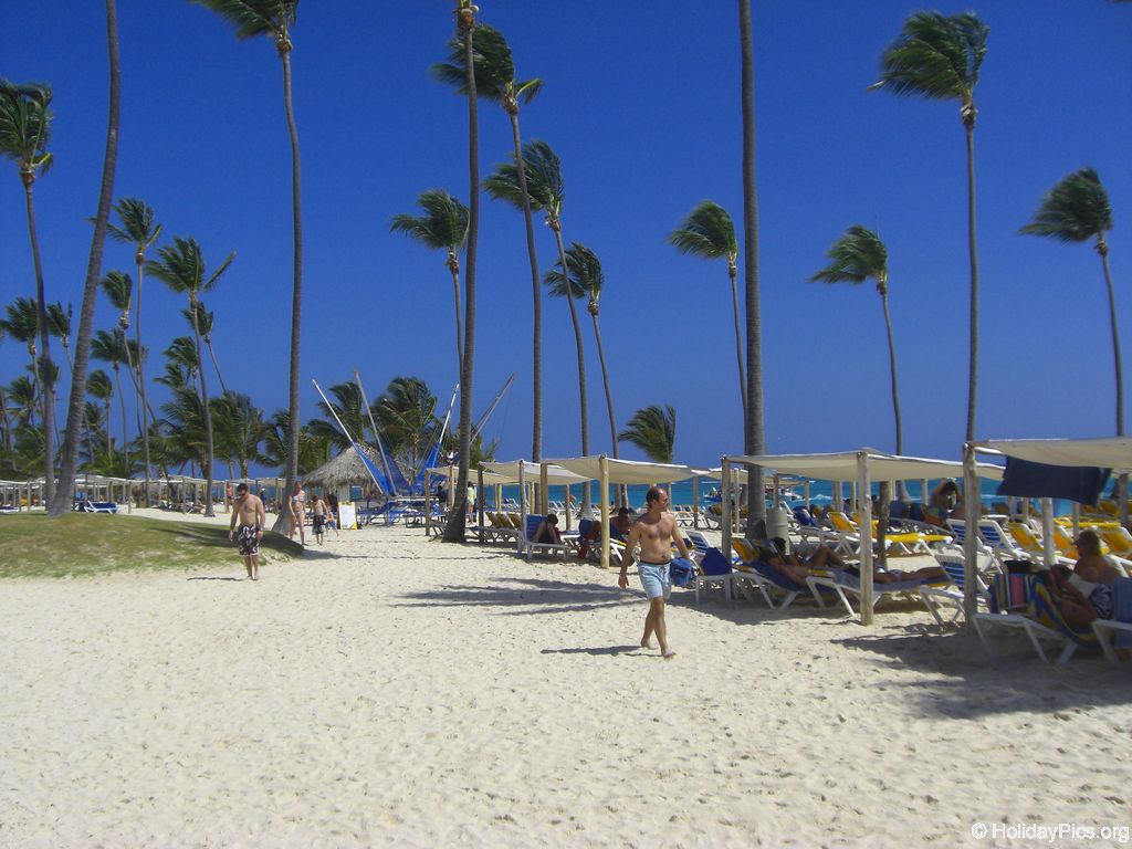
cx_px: 566
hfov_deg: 49.0
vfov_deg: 37.7
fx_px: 1243
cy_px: 424
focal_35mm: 38
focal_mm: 6.2
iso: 64
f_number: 8
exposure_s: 1/320
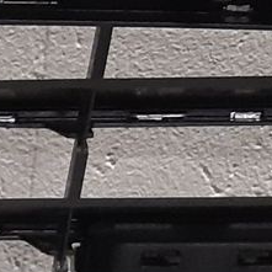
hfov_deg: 7.5
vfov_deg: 8.2
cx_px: -450
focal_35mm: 213
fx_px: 1894
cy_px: 305
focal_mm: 3.93
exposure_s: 1/50
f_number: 1.7
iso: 250
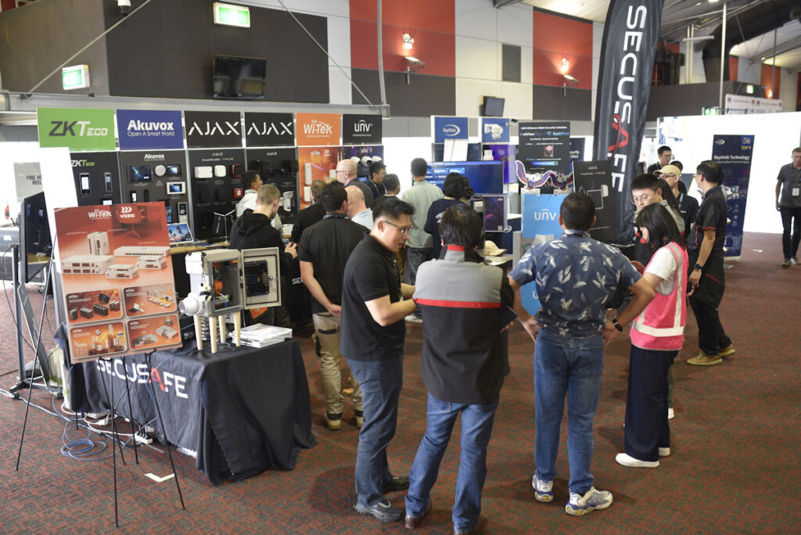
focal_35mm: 35
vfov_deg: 37.9
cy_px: 268
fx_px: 779
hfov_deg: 54.4
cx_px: 400
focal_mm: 35
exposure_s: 1/60
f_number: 3.2
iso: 800
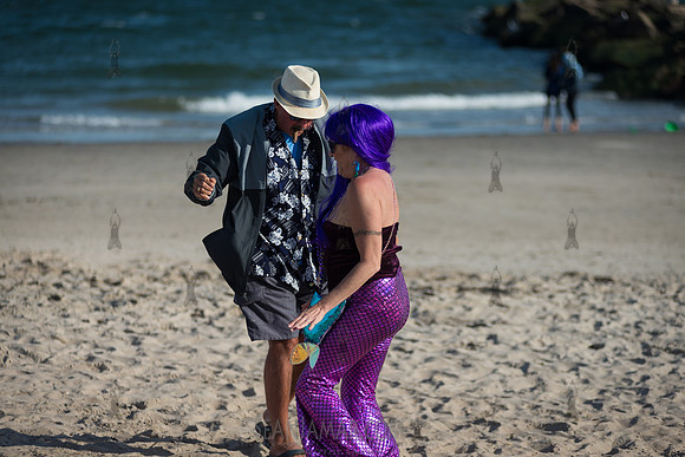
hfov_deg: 17.1
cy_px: 228
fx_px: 2284
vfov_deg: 11.4
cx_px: 342
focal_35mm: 120
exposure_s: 1/3200
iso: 125
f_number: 2.8
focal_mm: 120
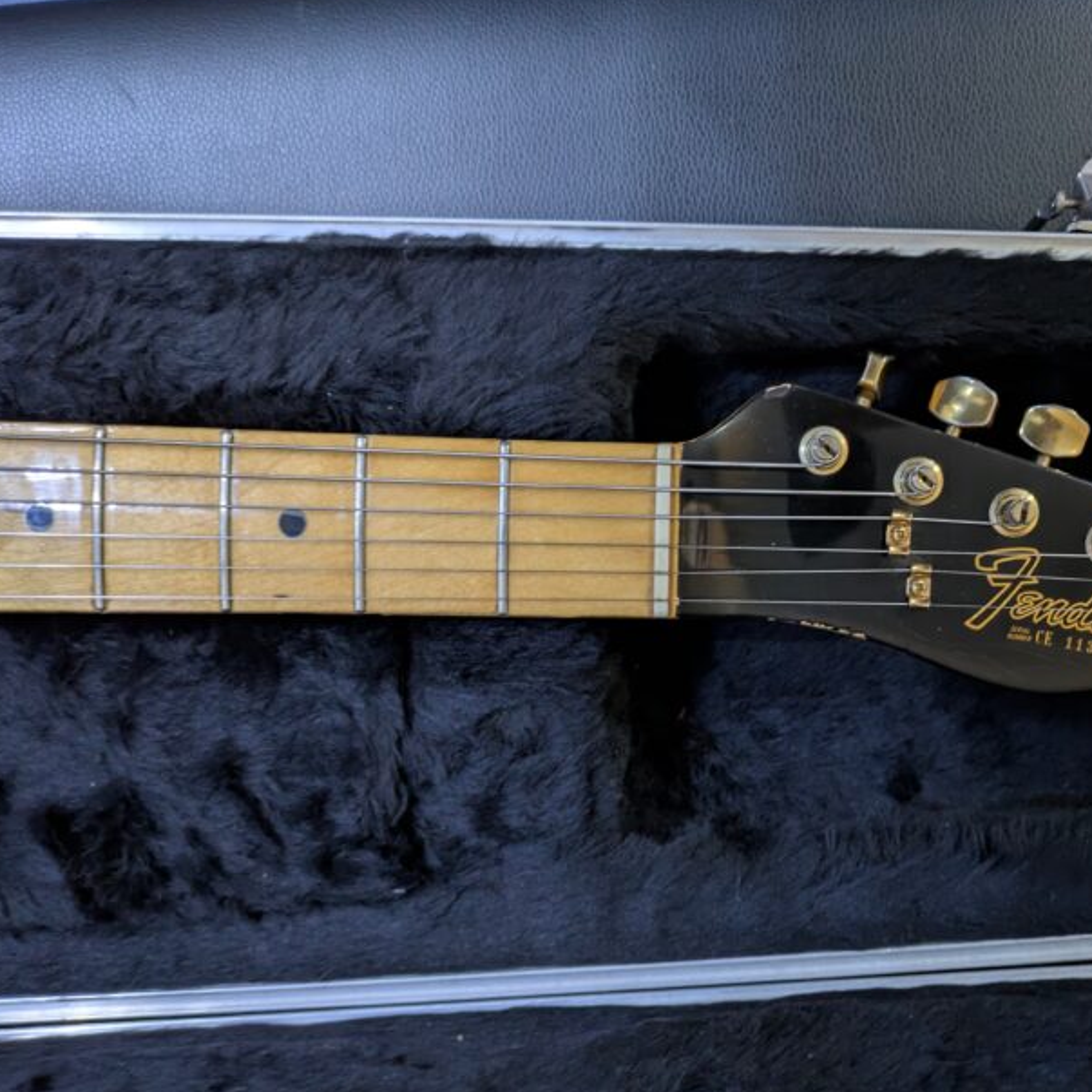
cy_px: 587
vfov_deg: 49.7
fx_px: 1178
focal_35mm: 33
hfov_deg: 49.0
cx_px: 715
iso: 273
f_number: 1.89
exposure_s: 1/16.7
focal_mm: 5.43
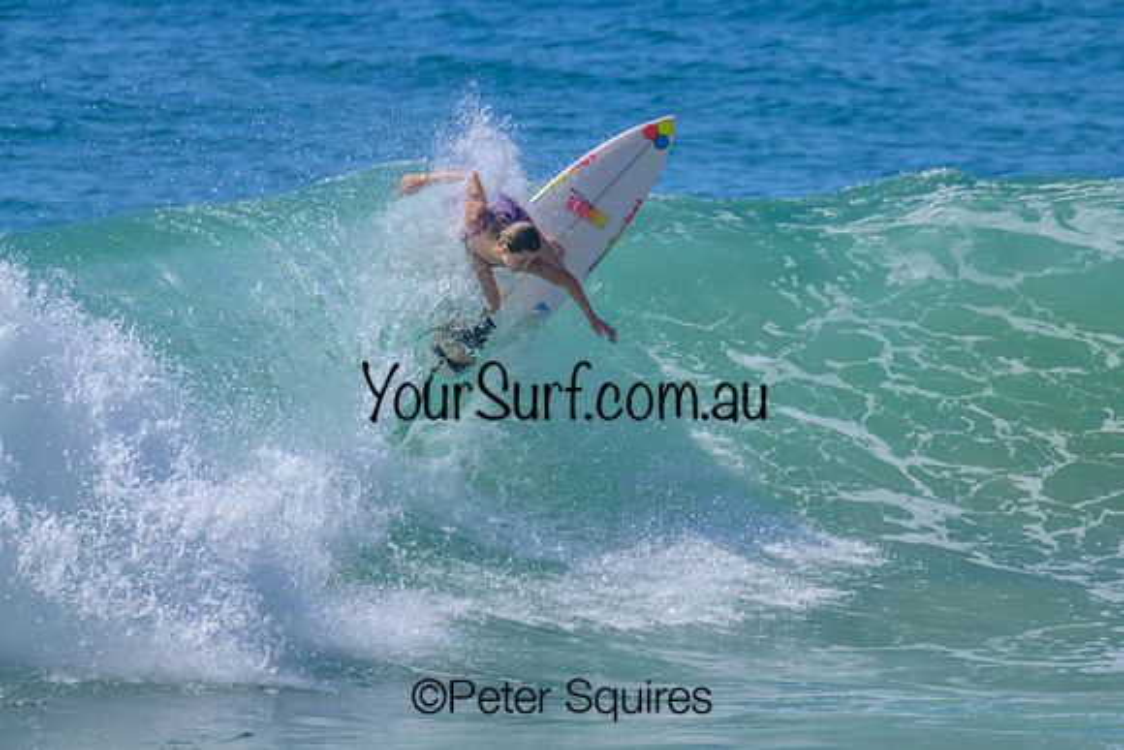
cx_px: 576
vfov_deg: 1.3
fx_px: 34320
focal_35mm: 1099
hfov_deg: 1.9
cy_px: 357
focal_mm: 800
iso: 800
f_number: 11
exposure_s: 1/2000
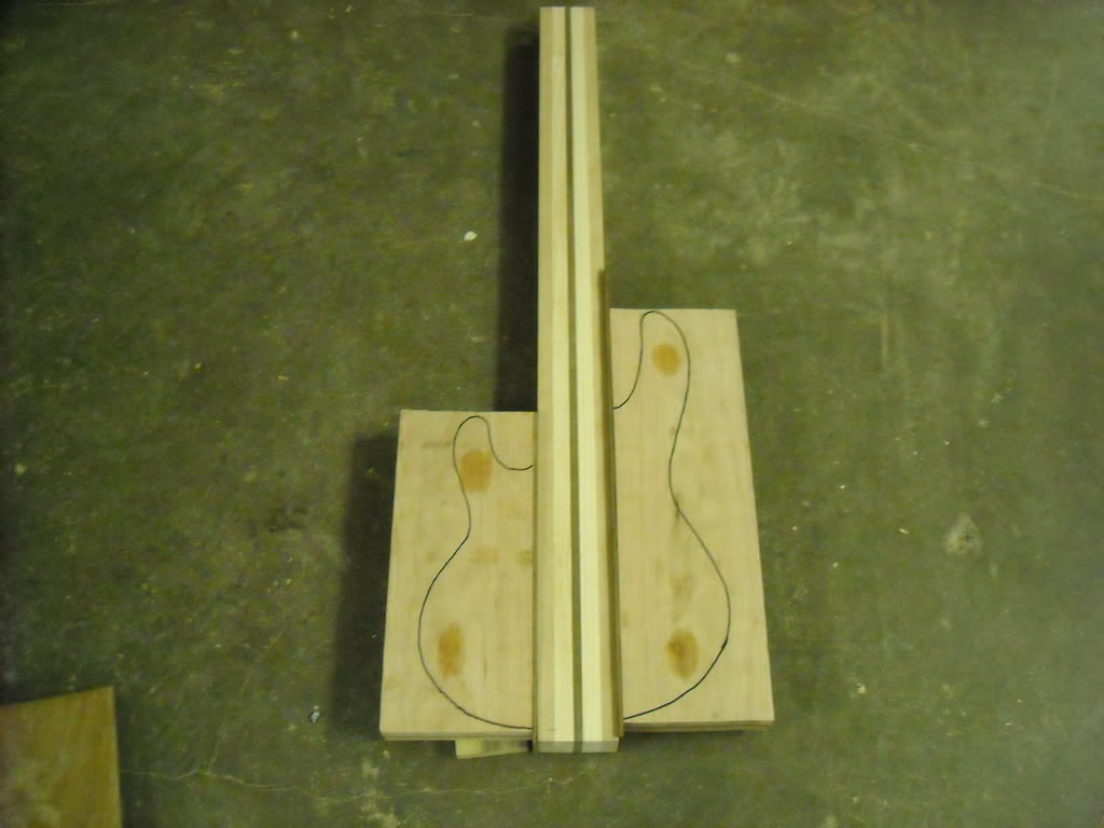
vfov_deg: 40.7
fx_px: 1116
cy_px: 414
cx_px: 552
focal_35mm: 35
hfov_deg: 52.6
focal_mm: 5.7
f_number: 2.8
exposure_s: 1/23
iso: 800
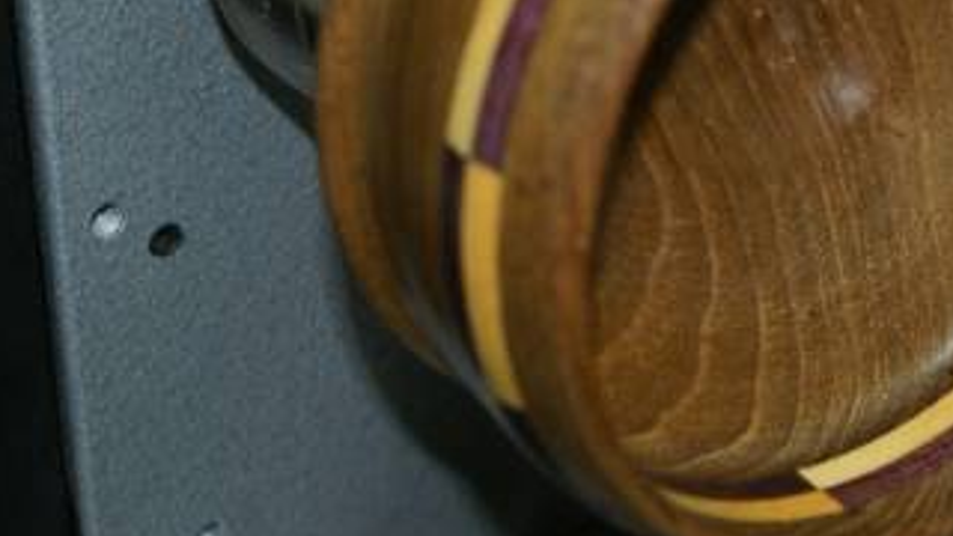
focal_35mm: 147
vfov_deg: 8.2
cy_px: 63
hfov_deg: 14.5
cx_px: 879
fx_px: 3715
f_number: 5.6
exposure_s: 1/80
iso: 400
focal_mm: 50
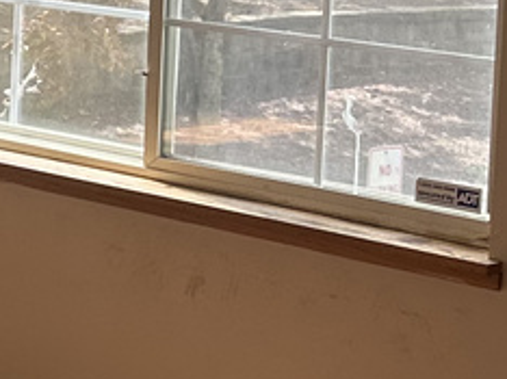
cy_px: -67
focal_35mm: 148
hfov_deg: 11.2
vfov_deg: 9.9
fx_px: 2165
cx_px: -693
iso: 80
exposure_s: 1/277
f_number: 1.78
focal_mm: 6.86
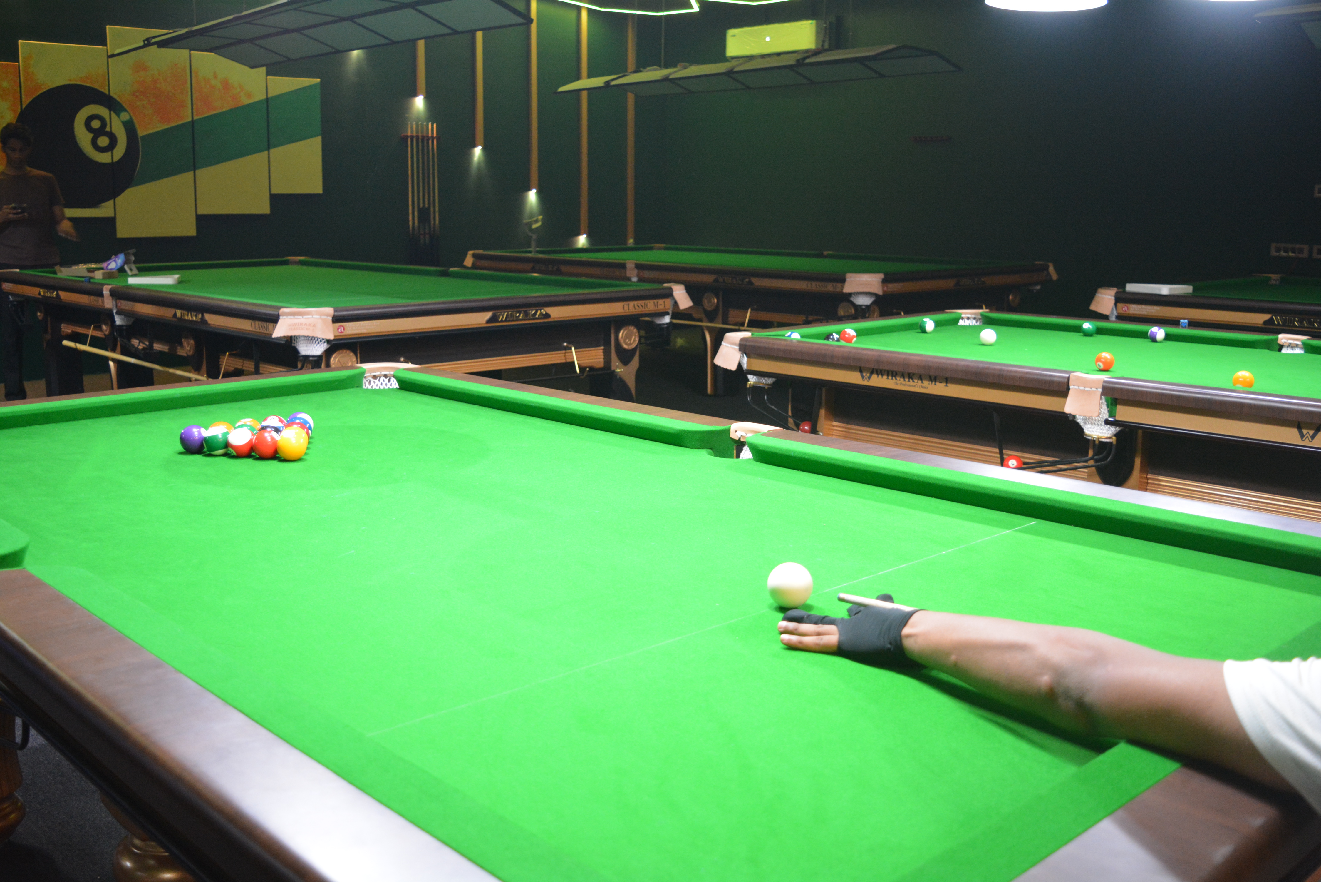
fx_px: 1321
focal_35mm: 36
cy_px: 441
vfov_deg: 36.9
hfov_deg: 53.1
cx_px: 660
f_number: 4
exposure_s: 1/30
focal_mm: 24
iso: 1600
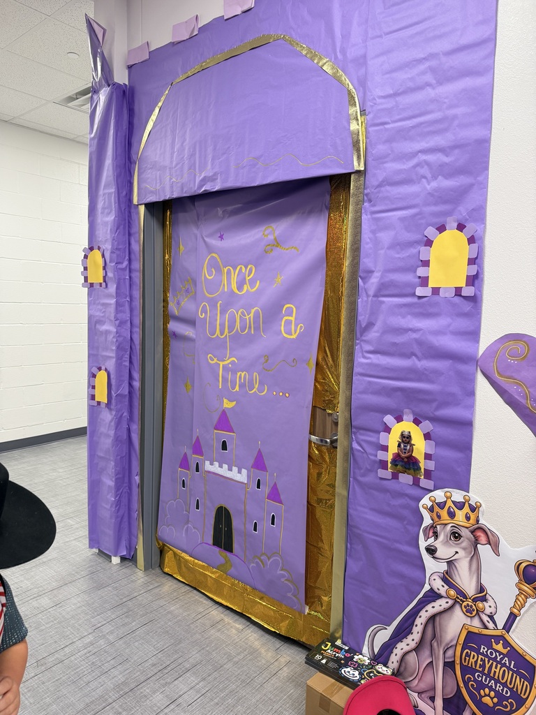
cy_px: 358
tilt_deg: -5.7
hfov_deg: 56.8
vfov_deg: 71.6
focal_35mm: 24
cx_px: 268
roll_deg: -2.2
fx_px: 495
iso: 160
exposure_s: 1/120
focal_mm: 6.76
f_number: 1.78
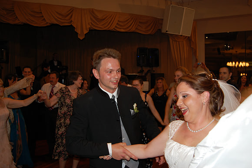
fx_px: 210
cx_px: 126
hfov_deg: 62.0
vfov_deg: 43.6
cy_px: 84
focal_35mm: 30
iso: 400
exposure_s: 1/60
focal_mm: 20
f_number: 3.8
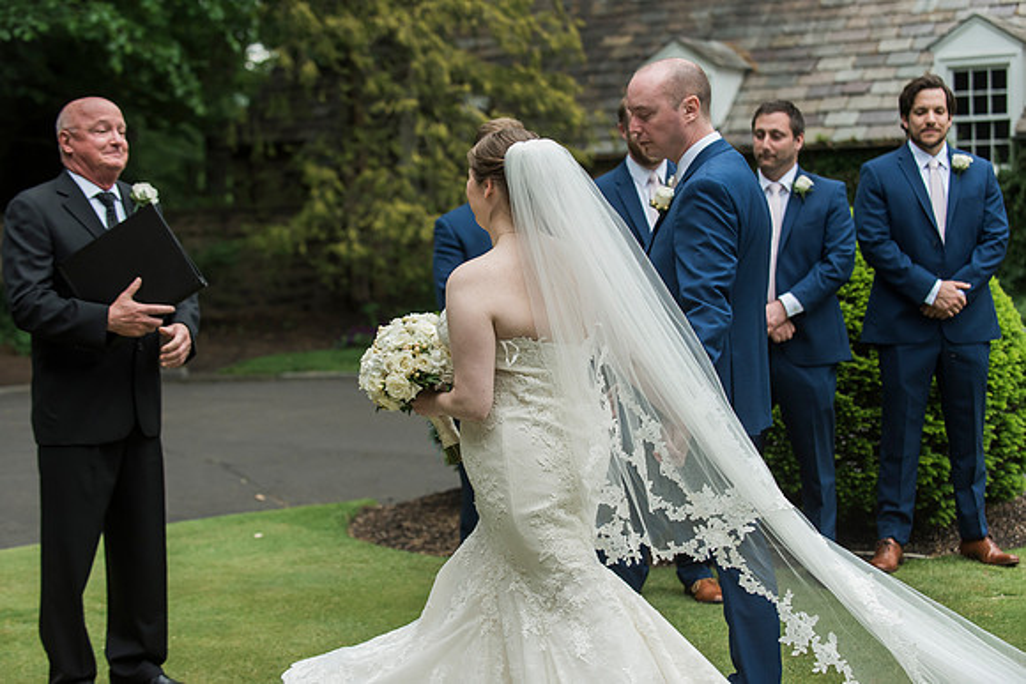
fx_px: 1995
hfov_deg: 28.8
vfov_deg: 19.5
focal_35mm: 70
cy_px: 342
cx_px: 513
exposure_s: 1/1000
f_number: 4
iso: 800
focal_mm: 70
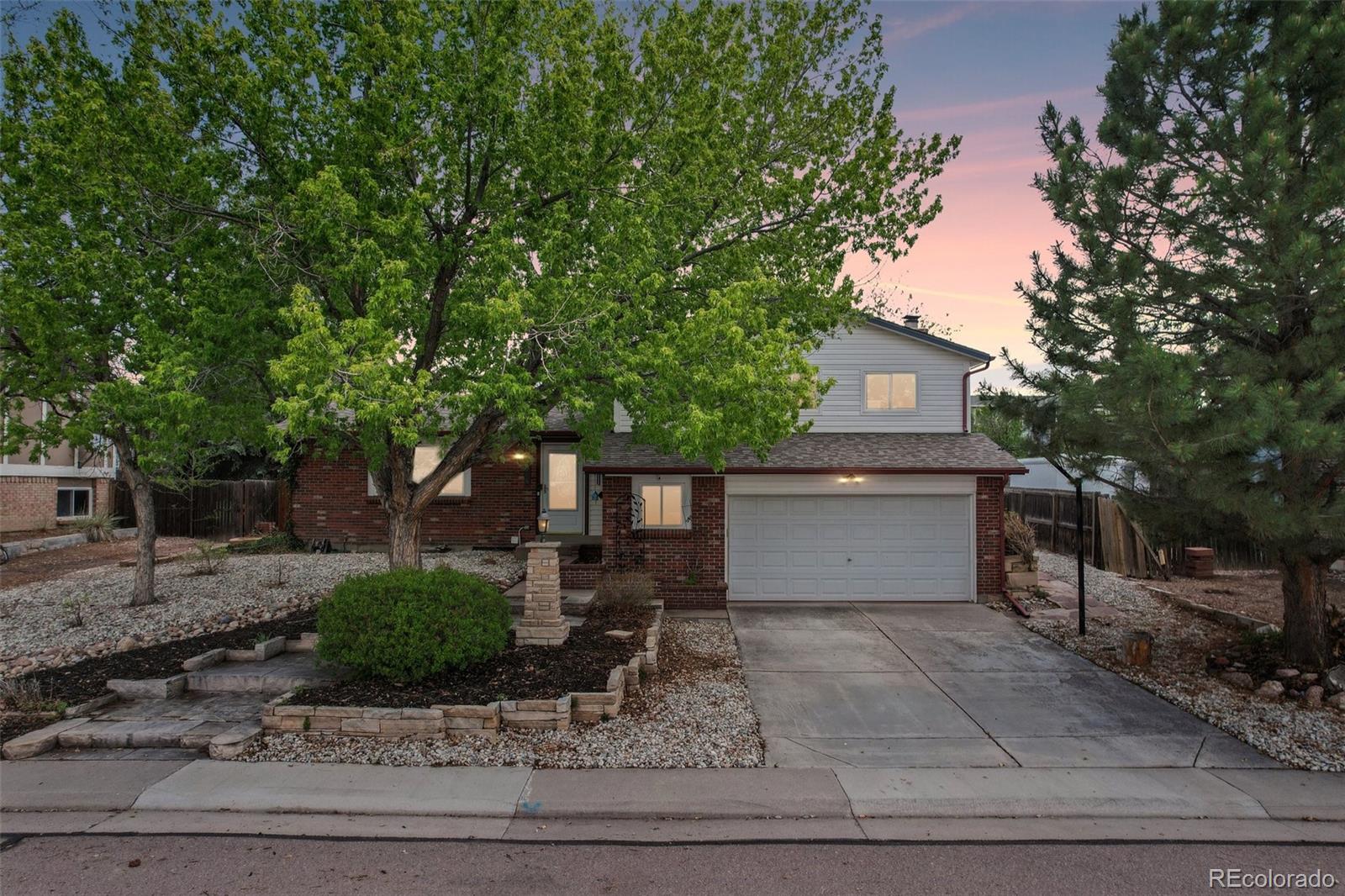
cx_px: 672
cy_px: 448
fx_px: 822
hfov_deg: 78.6
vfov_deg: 57.2
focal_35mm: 22
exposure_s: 1/180
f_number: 2.8
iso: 150
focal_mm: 8.4
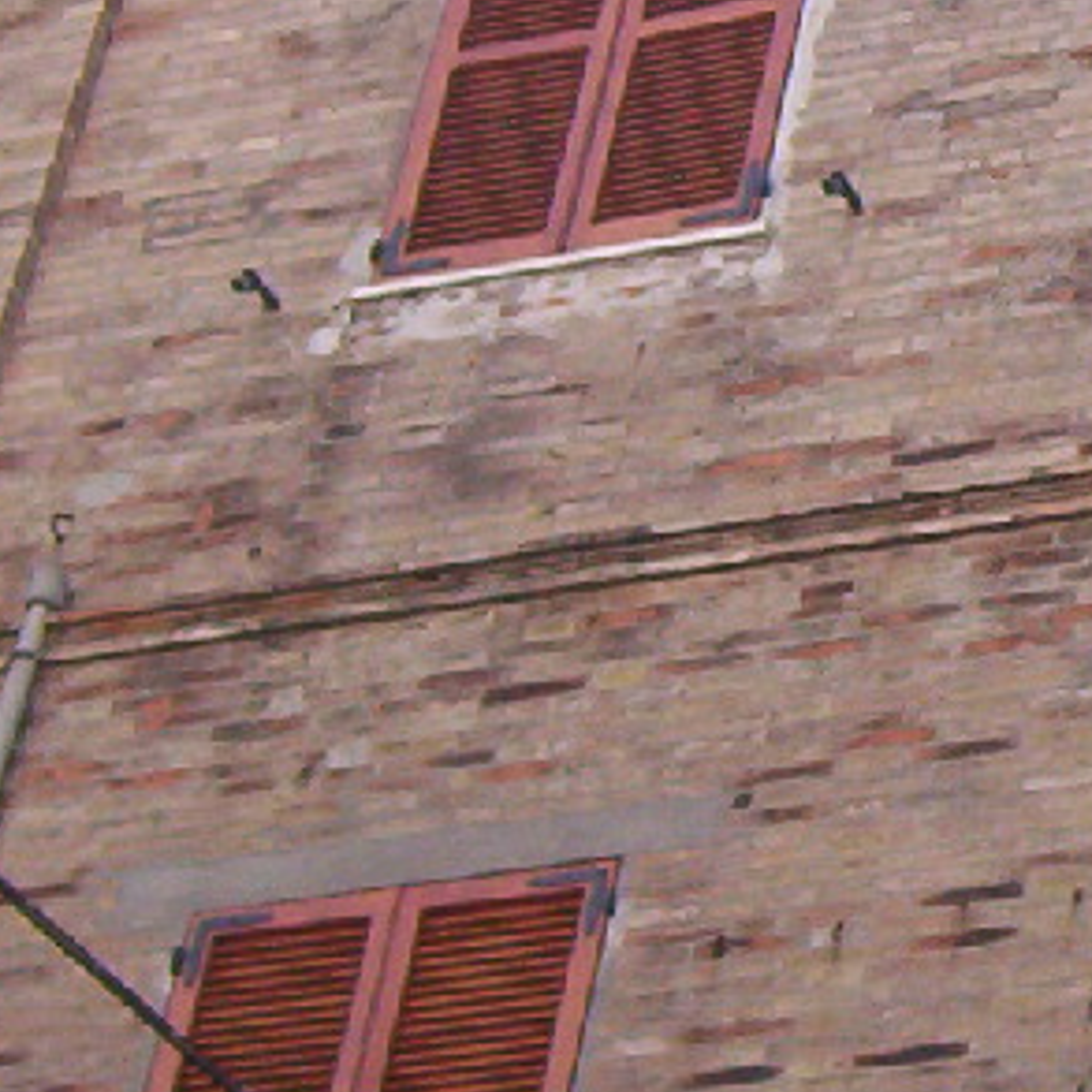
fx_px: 6496
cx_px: 1614
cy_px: 63
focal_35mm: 182
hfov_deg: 9.4
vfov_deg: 9.6
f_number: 3.16
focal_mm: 7.88
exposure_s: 1/478
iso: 100
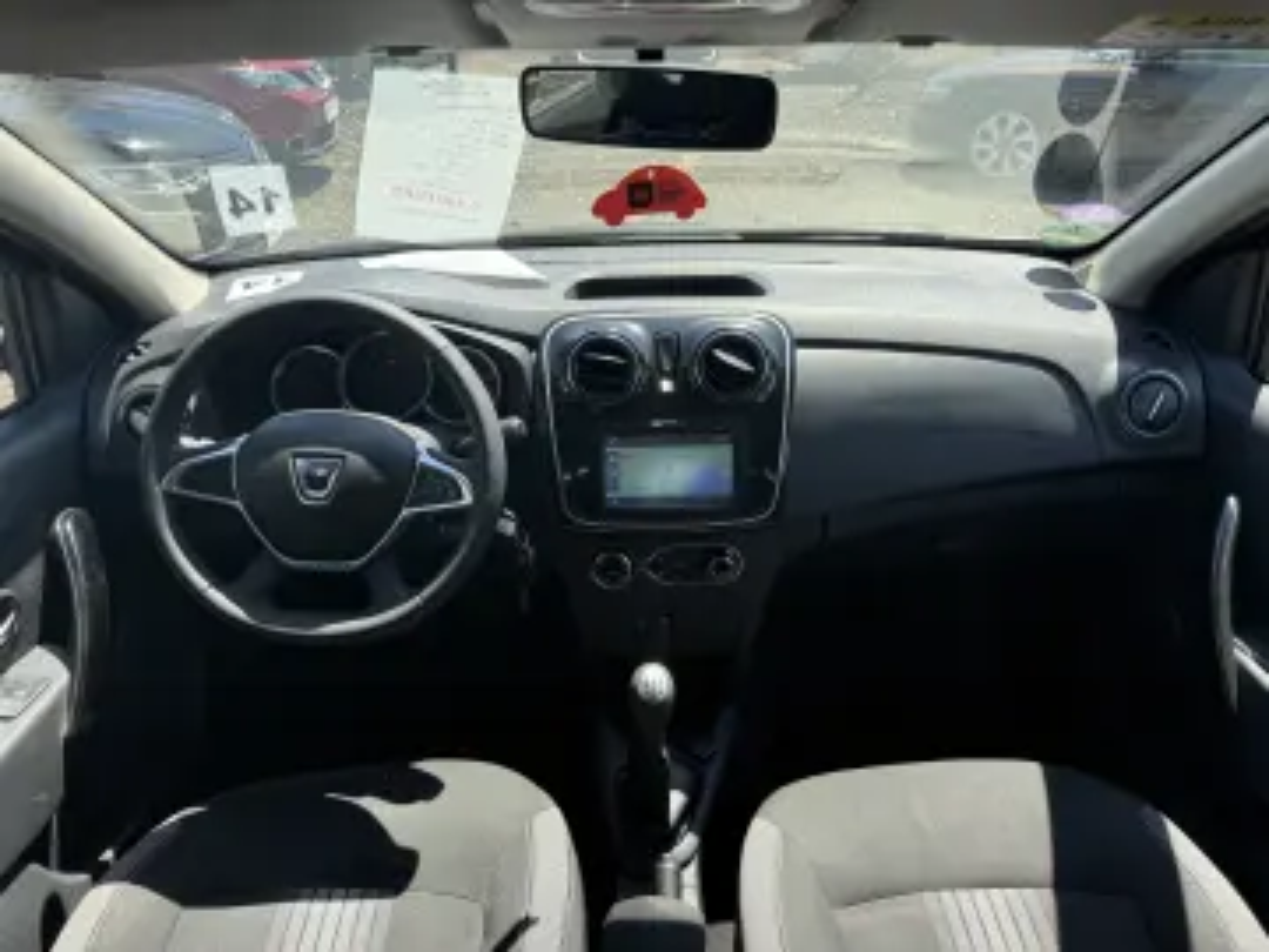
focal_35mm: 24
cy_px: 476
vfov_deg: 56.8
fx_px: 880
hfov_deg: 71.6
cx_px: 634
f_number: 1.78
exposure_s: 1/931
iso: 80
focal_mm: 6.76
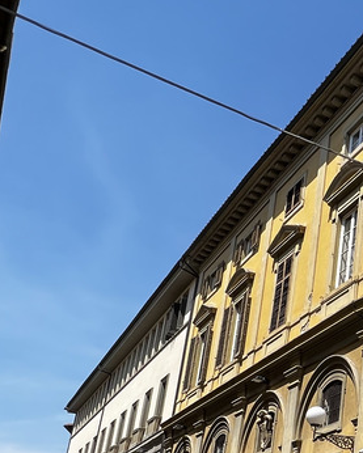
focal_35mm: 44
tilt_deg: +18.9
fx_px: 591
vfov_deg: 40.5
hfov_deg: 25.2
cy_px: 355
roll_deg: +1.8
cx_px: 554
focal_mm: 1.57
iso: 32
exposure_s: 1/1115
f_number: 1.8
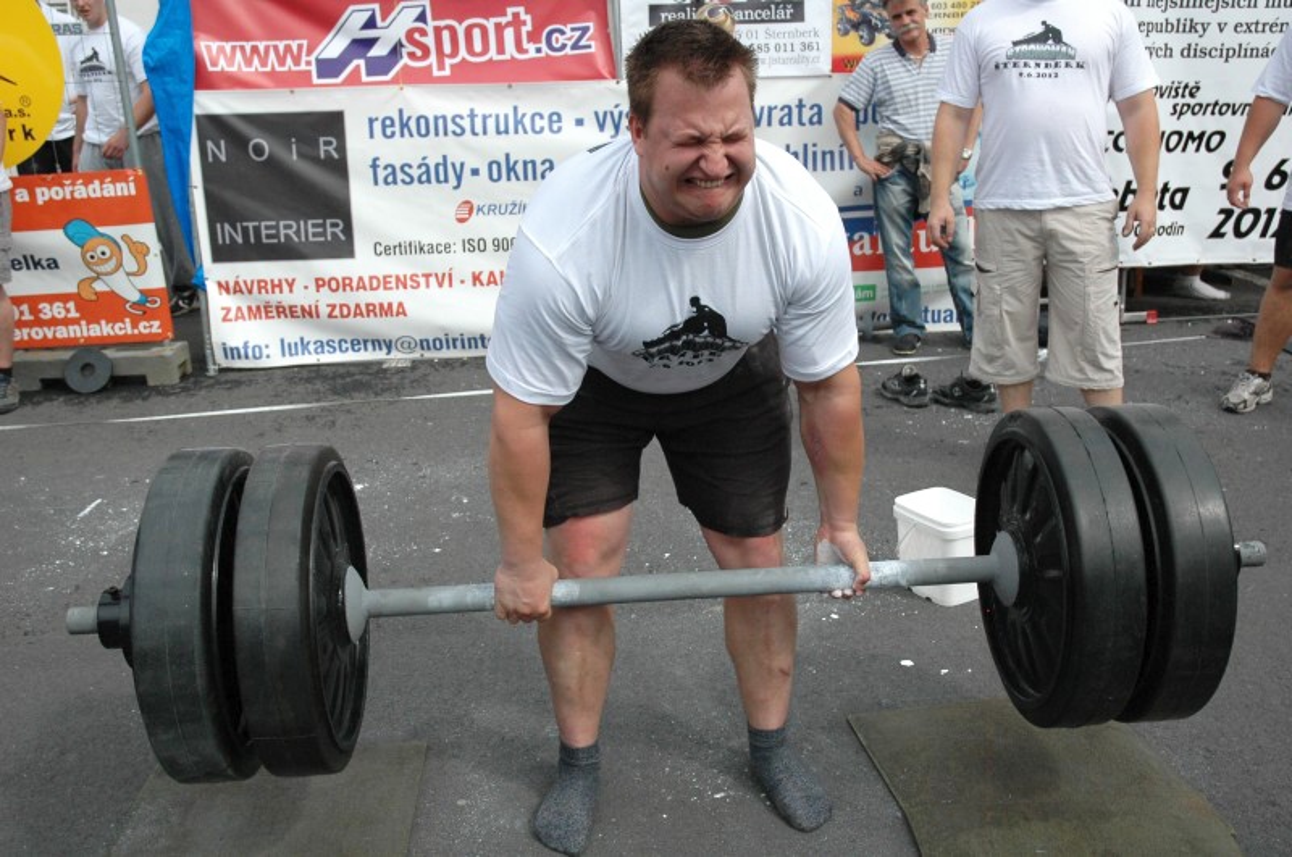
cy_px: 428
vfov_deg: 35.4
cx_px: 646
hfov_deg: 51.3
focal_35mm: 38
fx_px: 1344
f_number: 5
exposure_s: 1/2000
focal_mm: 25
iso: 500
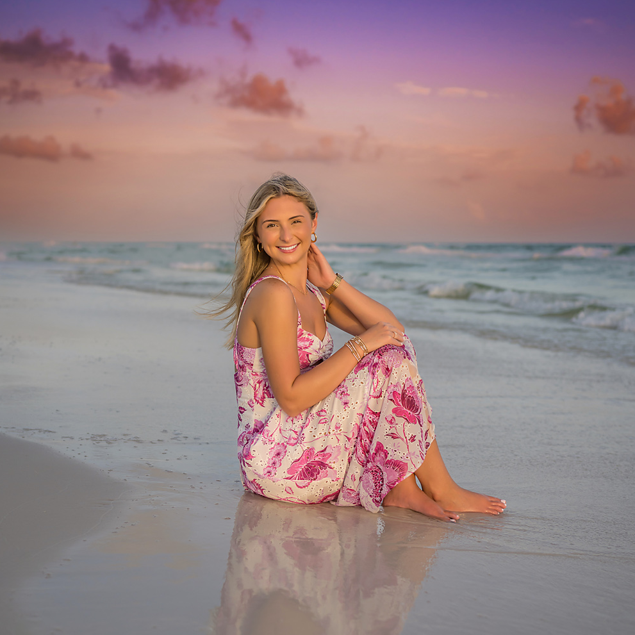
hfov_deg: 37.6
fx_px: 934
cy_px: 376
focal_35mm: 45
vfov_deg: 37.4
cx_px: 318
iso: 125
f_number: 2.2
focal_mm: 35
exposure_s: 1/2000
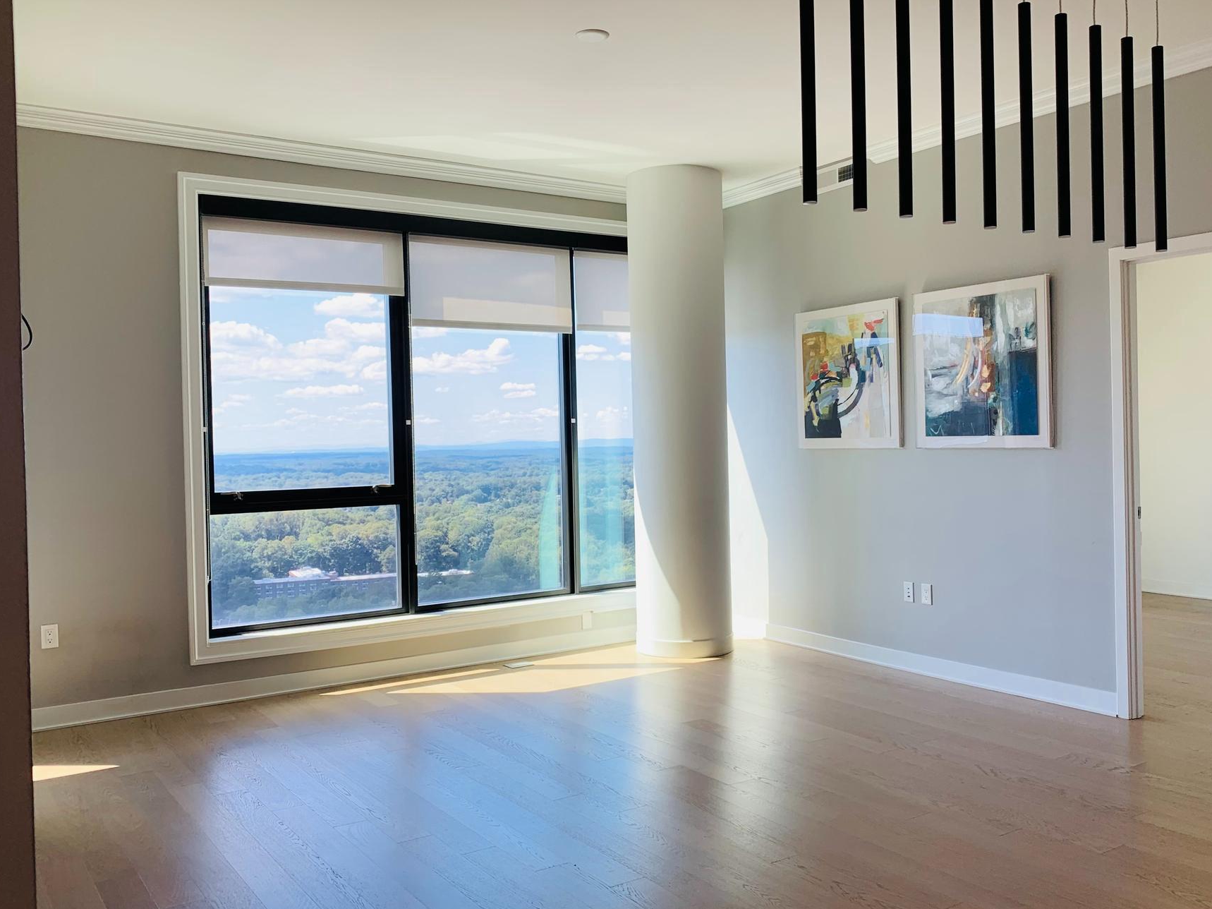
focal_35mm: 31
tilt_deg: -0.8
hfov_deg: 58.2
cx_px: 668
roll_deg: +1.0
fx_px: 1085
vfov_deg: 45.4
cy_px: 439
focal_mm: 4.25
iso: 25
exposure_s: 1/241
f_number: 1.8
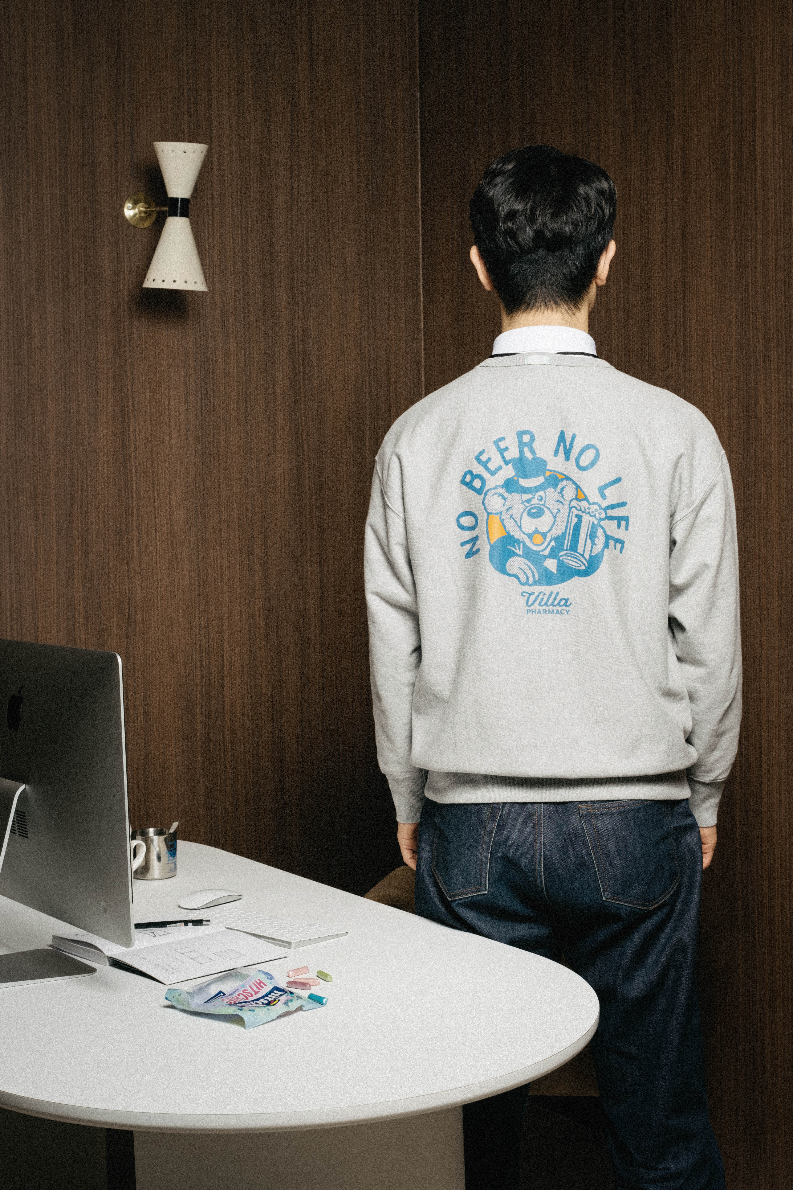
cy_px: 595
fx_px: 1652
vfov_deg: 39.6
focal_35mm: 50
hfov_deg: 27.0
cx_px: 396
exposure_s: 1/60
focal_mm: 33
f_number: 8
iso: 160
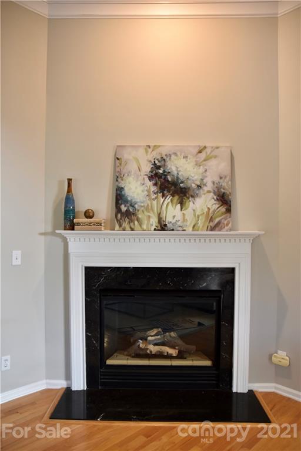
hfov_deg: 50.4
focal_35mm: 26
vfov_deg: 70.4
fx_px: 320
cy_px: 226
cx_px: 150
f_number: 2.8
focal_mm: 17
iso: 720
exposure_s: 1/80
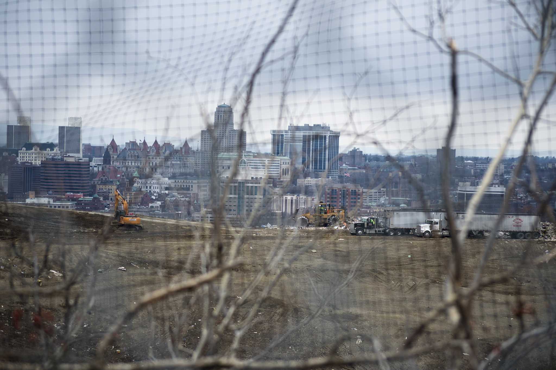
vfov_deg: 12.2
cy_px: 185
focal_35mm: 112
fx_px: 1737
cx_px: 278
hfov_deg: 18.2
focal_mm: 75
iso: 200
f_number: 4.2
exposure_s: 1/800
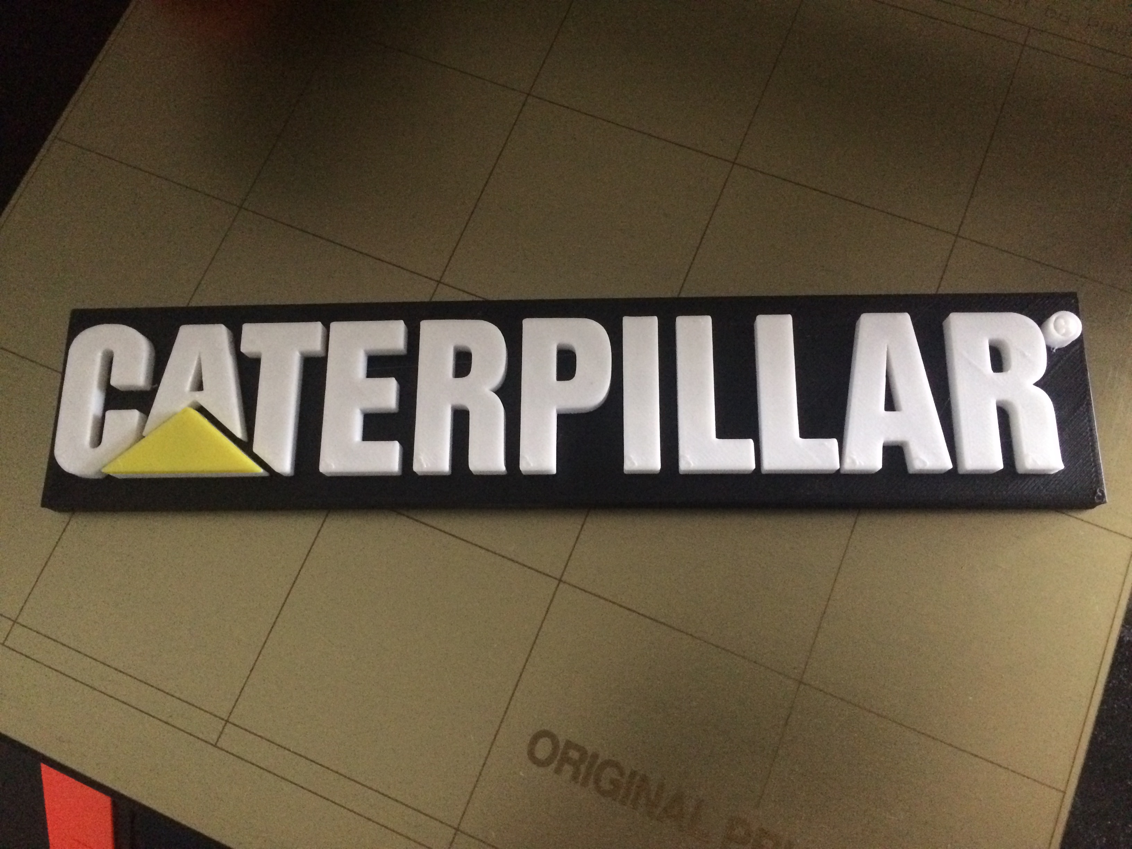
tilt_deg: -75.0
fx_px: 948
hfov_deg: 61.7
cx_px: 566
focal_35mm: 29
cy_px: 424
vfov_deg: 48.2
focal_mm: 4.15
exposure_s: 1/17
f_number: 2.2
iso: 400
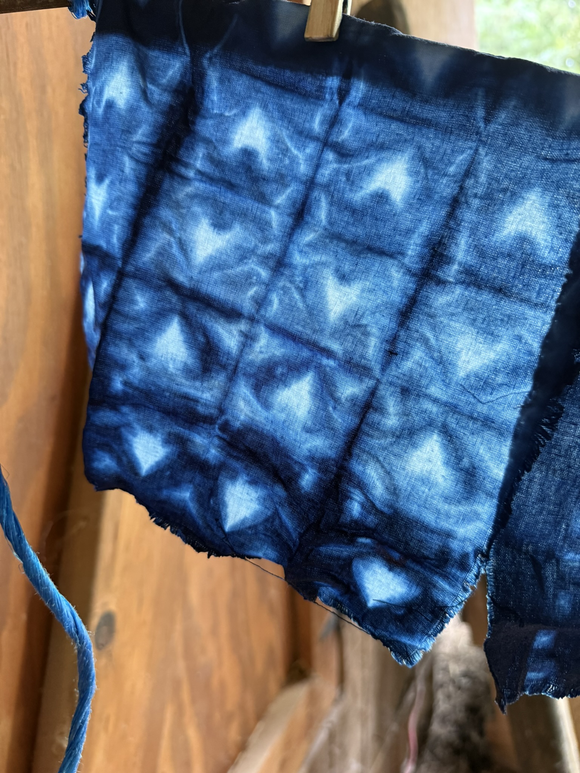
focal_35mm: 24
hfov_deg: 56.8
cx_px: 290
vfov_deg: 71.6
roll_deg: +0.7
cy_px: 386
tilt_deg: -7.1
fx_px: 536
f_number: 1.78
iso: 320
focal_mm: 6.76
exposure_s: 1/60
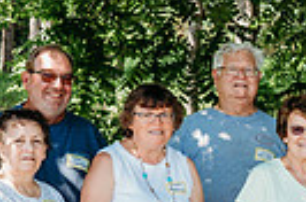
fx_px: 1187
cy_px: 201
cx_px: 393
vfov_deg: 9.7
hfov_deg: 14.1
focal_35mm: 140
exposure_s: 1/200
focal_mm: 29.5
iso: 200
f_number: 4.5
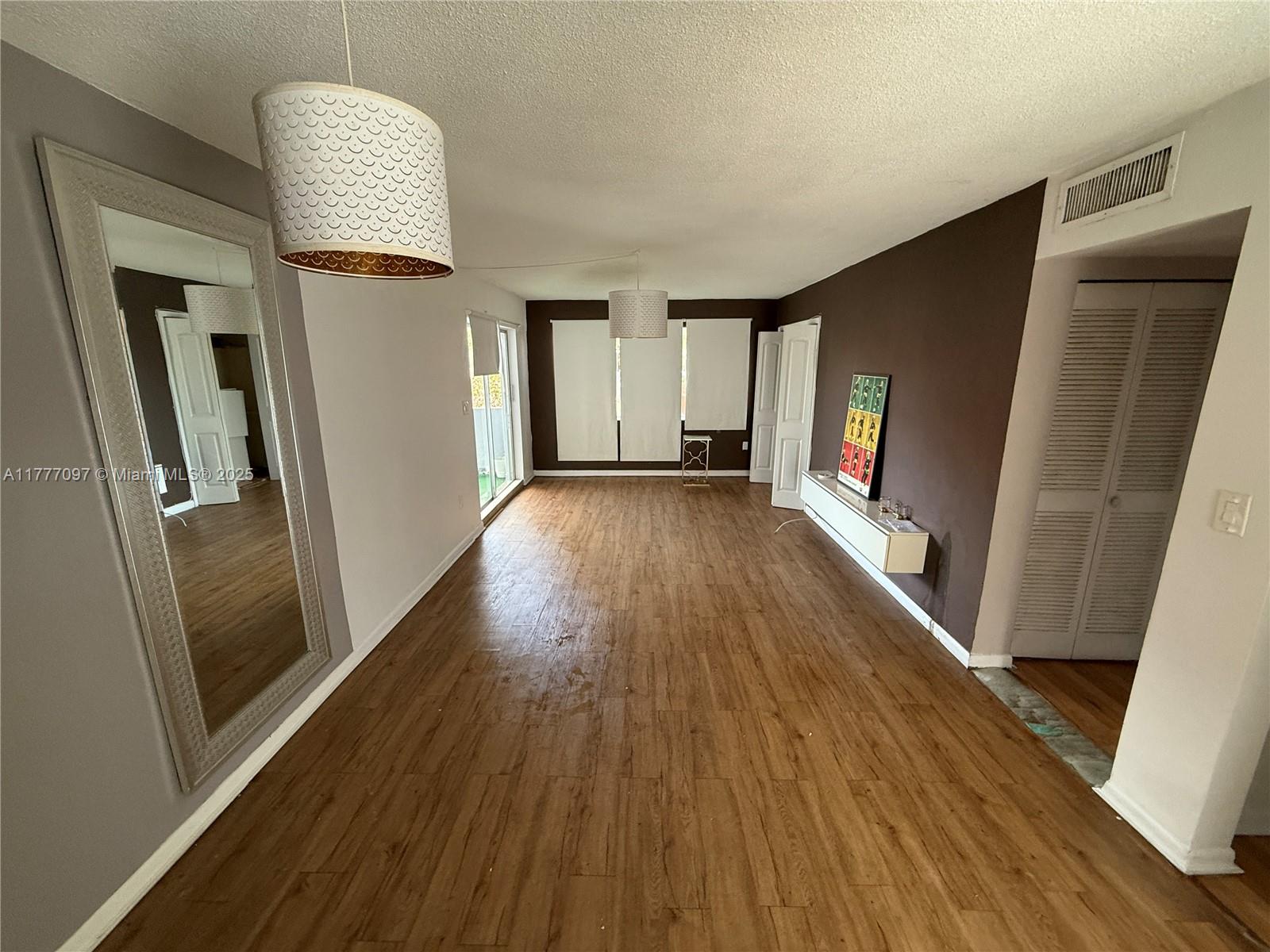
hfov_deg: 102.1
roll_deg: +0.7
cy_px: 476
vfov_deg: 85.7
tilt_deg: -13.0
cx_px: 635
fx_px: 514
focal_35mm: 14
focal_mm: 2.22
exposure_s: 1/99
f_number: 2.2
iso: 250
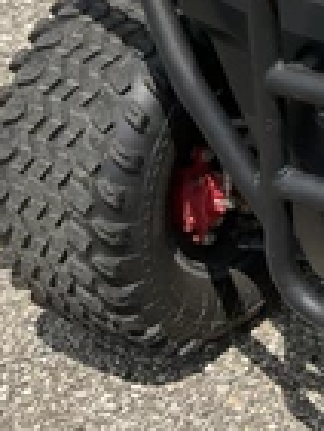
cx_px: 510
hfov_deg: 16.2
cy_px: 58
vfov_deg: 23.3
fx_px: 1022
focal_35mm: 82
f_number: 1.8
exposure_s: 1/2801
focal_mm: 3
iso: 25
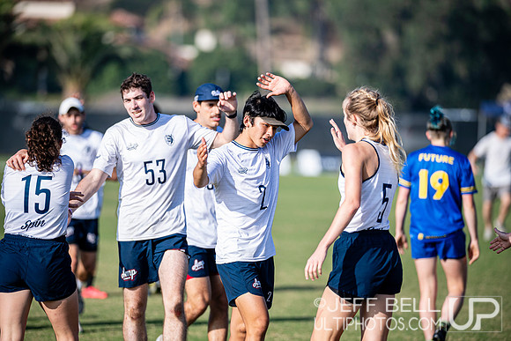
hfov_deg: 8.6
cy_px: 170
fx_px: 3407
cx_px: 256
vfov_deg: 5.7
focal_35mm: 240
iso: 100
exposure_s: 1/1250
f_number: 3.2
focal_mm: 240
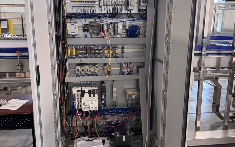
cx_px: 118
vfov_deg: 37.3
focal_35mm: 34
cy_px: 77
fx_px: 218
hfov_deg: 56.7
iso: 250
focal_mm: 6.8
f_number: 1.8
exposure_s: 1/60
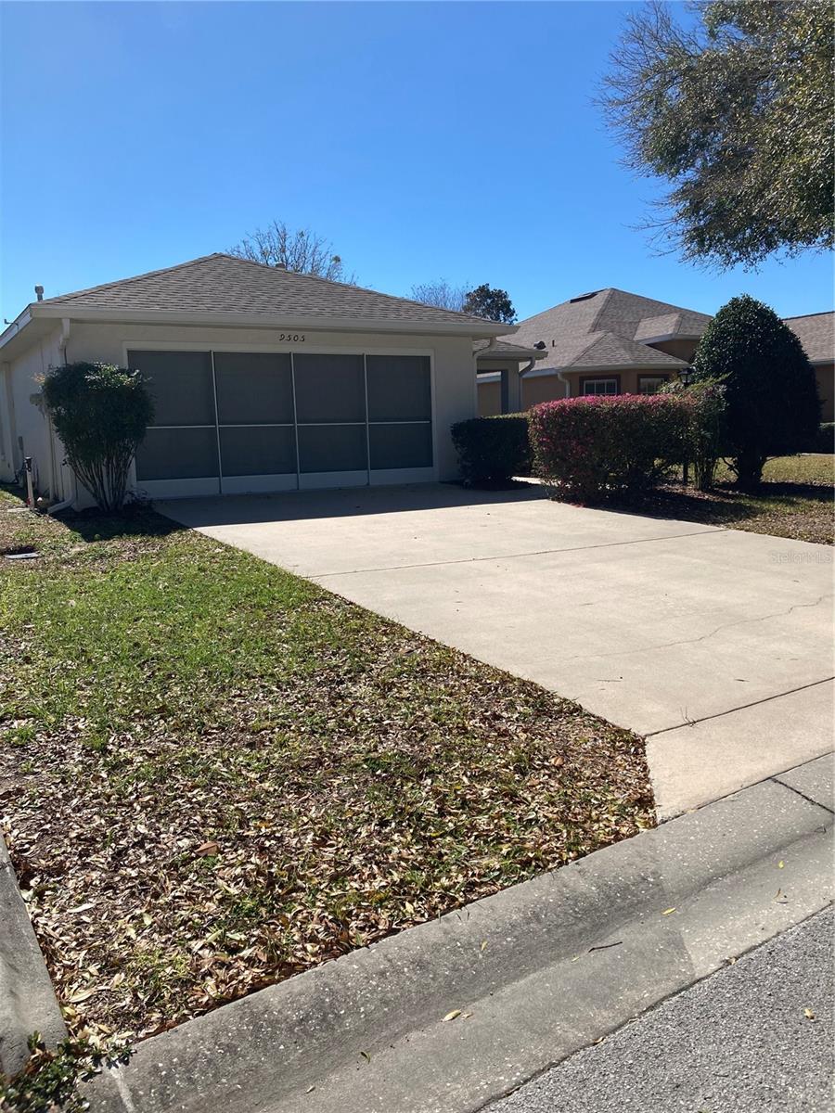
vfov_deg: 63.4
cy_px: 556
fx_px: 901
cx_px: 418
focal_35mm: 28
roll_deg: +1.1
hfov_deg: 49.7
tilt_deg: -7.8
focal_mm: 3.99
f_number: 1.8
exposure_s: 1/2667
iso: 20
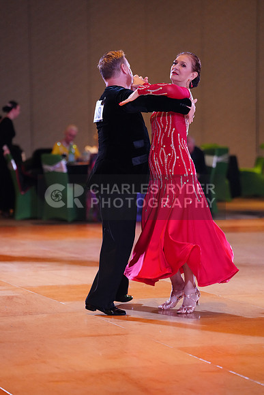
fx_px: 1583
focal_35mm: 144
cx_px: 132
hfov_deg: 9.5
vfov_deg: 14.2
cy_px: 198
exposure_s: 1/400
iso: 5000
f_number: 2.8
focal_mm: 144
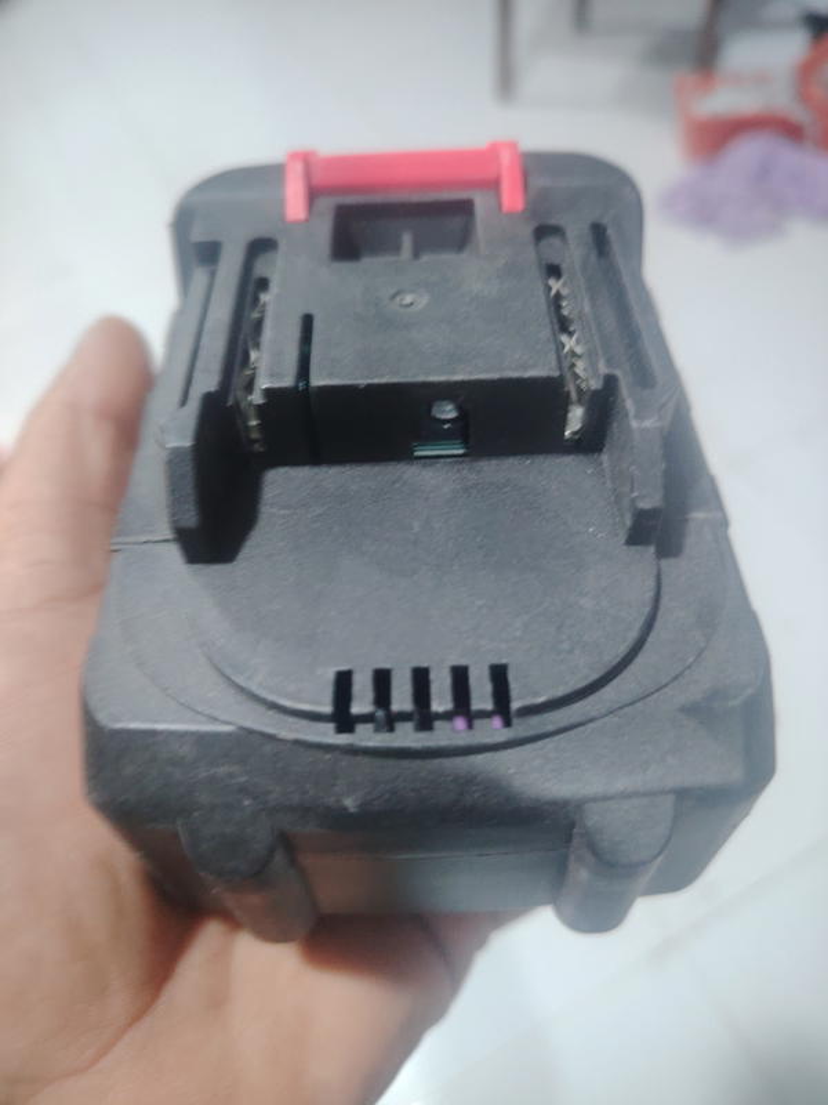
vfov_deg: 71.6
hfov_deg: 56.8
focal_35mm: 24
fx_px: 765
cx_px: 414
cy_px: 552
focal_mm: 5.25
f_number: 1.75
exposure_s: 1/33.3
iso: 1020
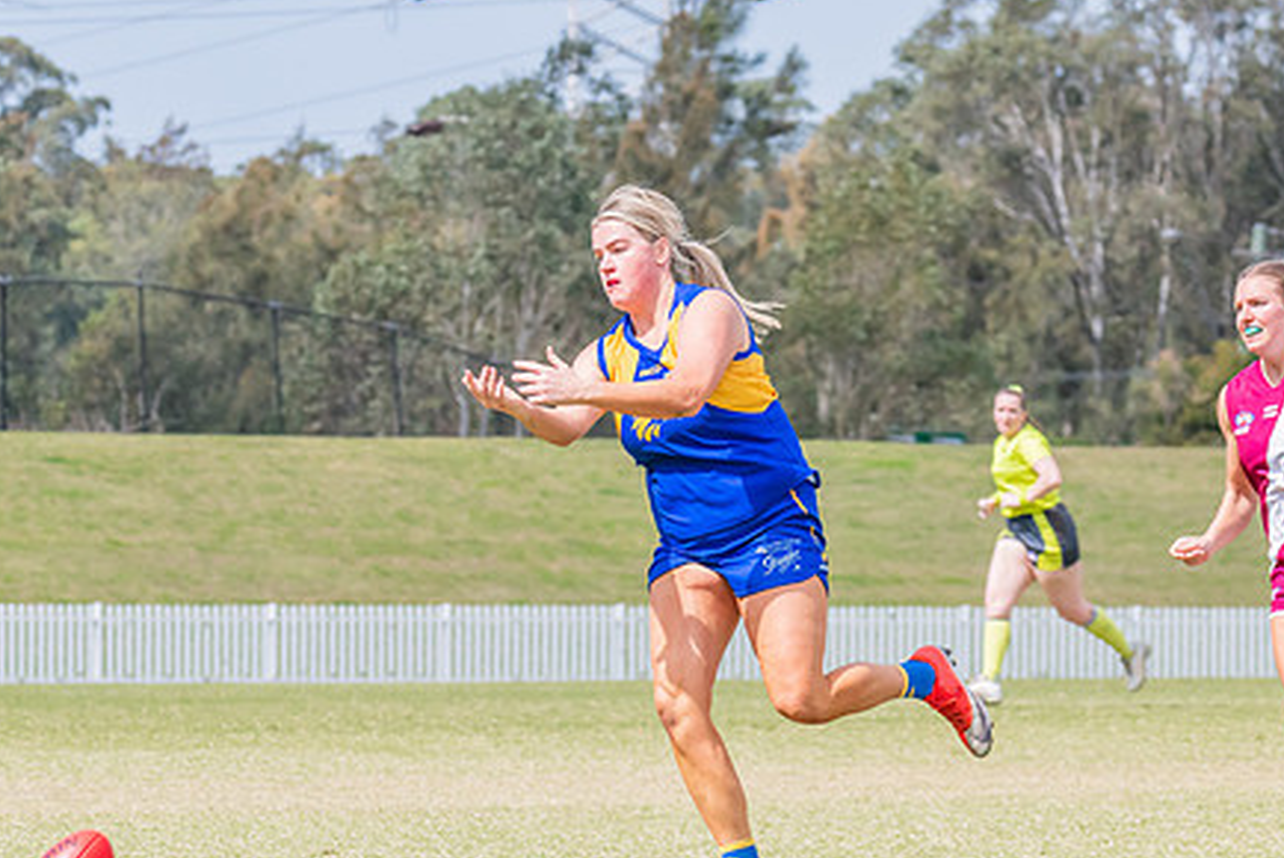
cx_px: 561
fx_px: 10778
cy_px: 471
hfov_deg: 6.8
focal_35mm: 302
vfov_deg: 4.6
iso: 800
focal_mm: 180
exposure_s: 1/1250
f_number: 10
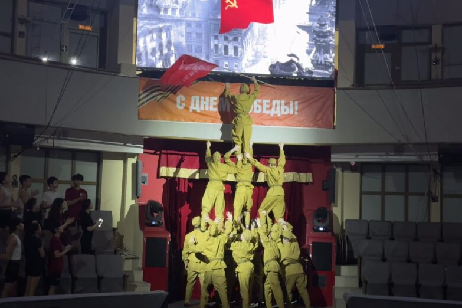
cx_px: 232
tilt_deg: +6.2
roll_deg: +1.1
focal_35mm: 51
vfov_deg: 26.5
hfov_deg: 38.9
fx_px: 654
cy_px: 149
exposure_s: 1/54
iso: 250
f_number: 1.78
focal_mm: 6.76
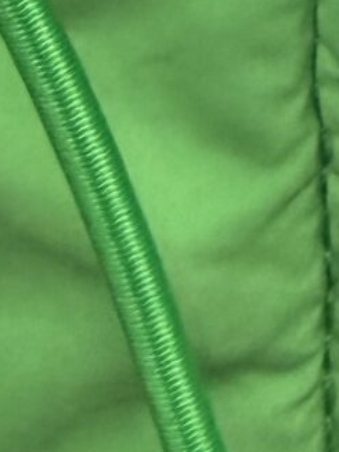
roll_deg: +0.3
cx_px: 628
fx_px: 2456
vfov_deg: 8.7
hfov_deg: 7.6
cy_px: -922
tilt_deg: -5.7
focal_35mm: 188
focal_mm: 2.22
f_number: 2.2
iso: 200
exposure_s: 1/84
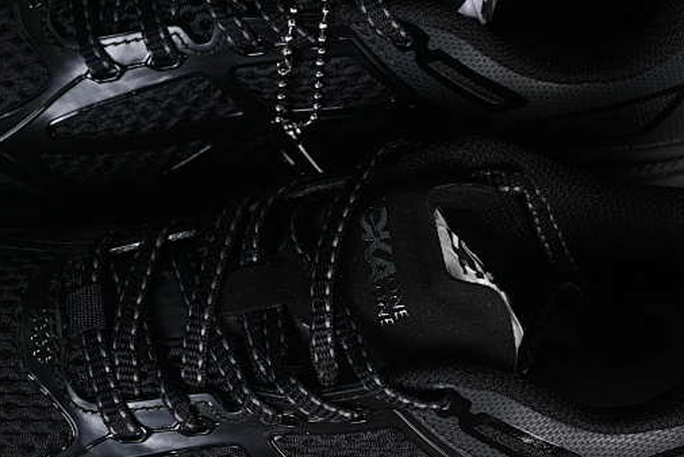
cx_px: 293
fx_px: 3042
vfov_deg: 8.6
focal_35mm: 160
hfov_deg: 12.8
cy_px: 239
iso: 160
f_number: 6.3
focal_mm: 50
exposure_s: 1/50
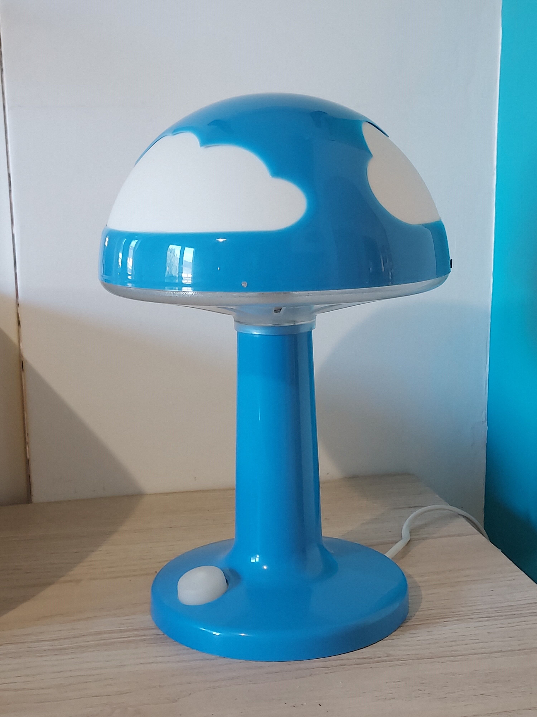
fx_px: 496
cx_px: 268
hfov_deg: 56.8
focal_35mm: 24
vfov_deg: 71.6
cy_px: 358
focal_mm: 4.6
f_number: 1.8
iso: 200
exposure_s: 1/50
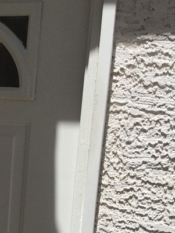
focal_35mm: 79
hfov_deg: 17.6
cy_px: 213
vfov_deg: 24.0
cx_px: -43
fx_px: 533
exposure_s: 1/2146
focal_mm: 3.3
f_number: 2.4
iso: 25
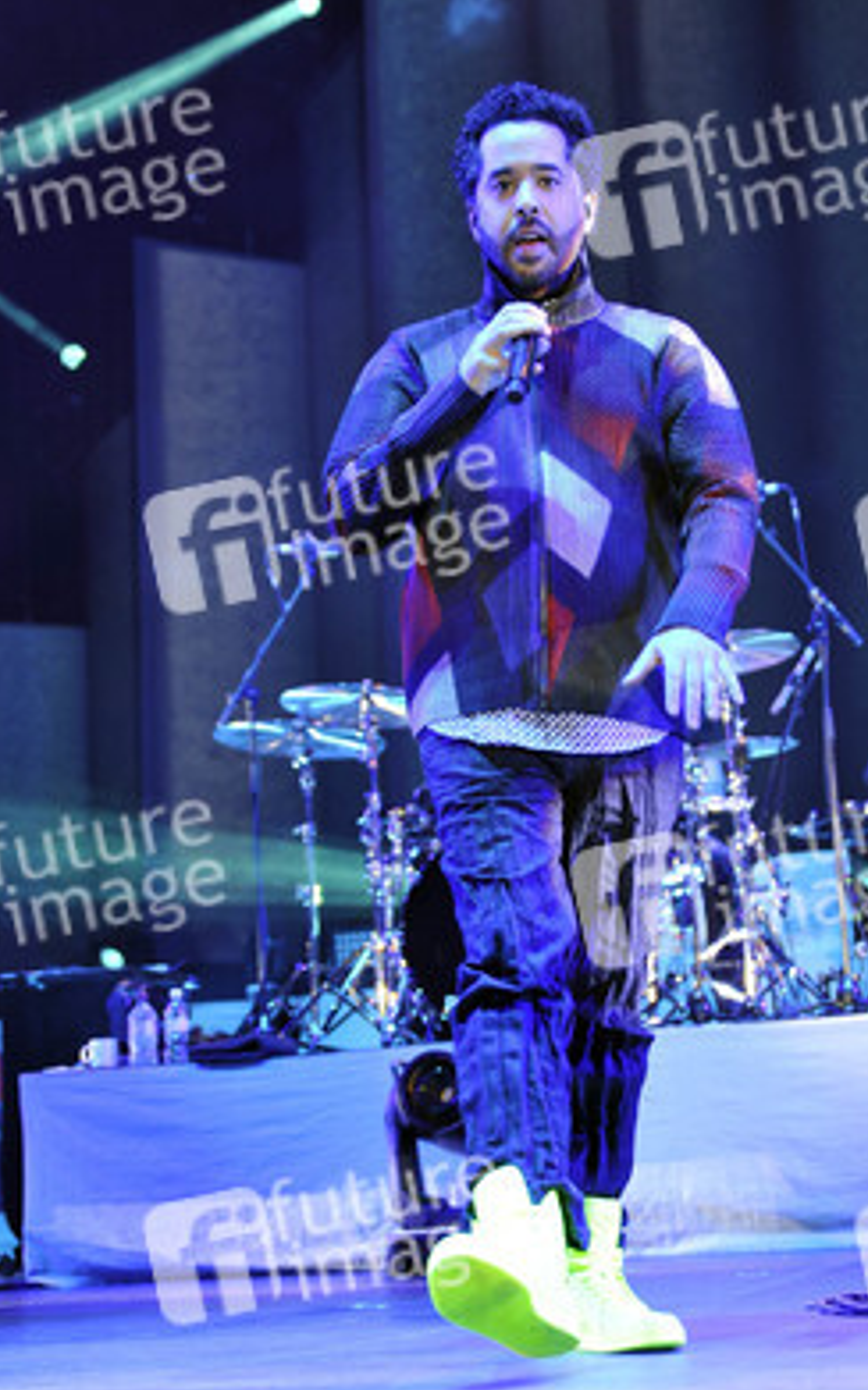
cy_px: 707
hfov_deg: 25.8
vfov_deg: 40.3
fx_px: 1895
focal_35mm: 50
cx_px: 430
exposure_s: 1/200
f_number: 2.8
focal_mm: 48
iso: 1000
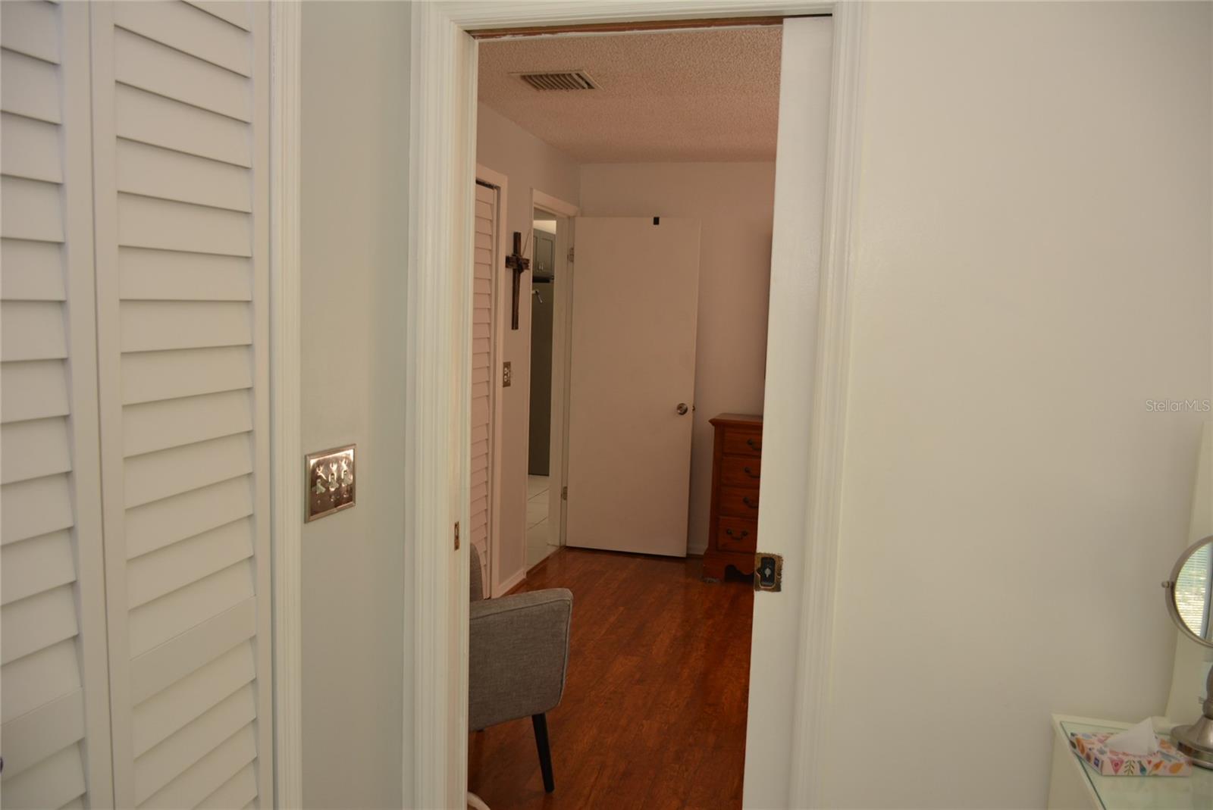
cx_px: 606
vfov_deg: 48.0
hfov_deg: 67.3
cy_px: 405
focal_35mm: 27
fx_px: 910
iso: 320
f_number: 4
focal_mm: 18
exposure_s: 1/60
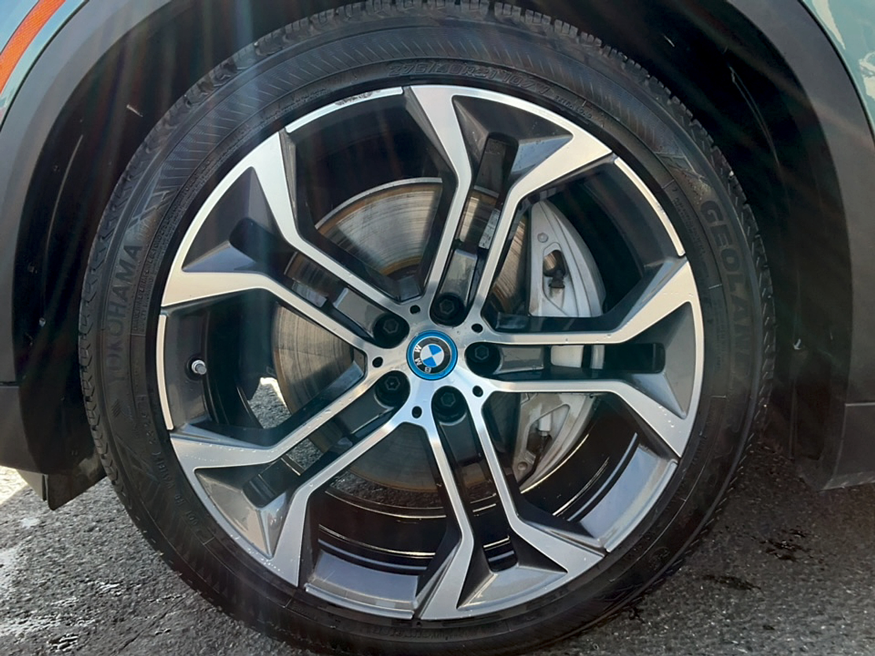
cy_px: 328
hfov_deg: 60.0
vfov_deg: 46.8
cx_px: 438
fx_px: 758
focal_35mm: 30
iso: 20
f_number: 1.8
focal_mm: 3
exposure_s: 1/182
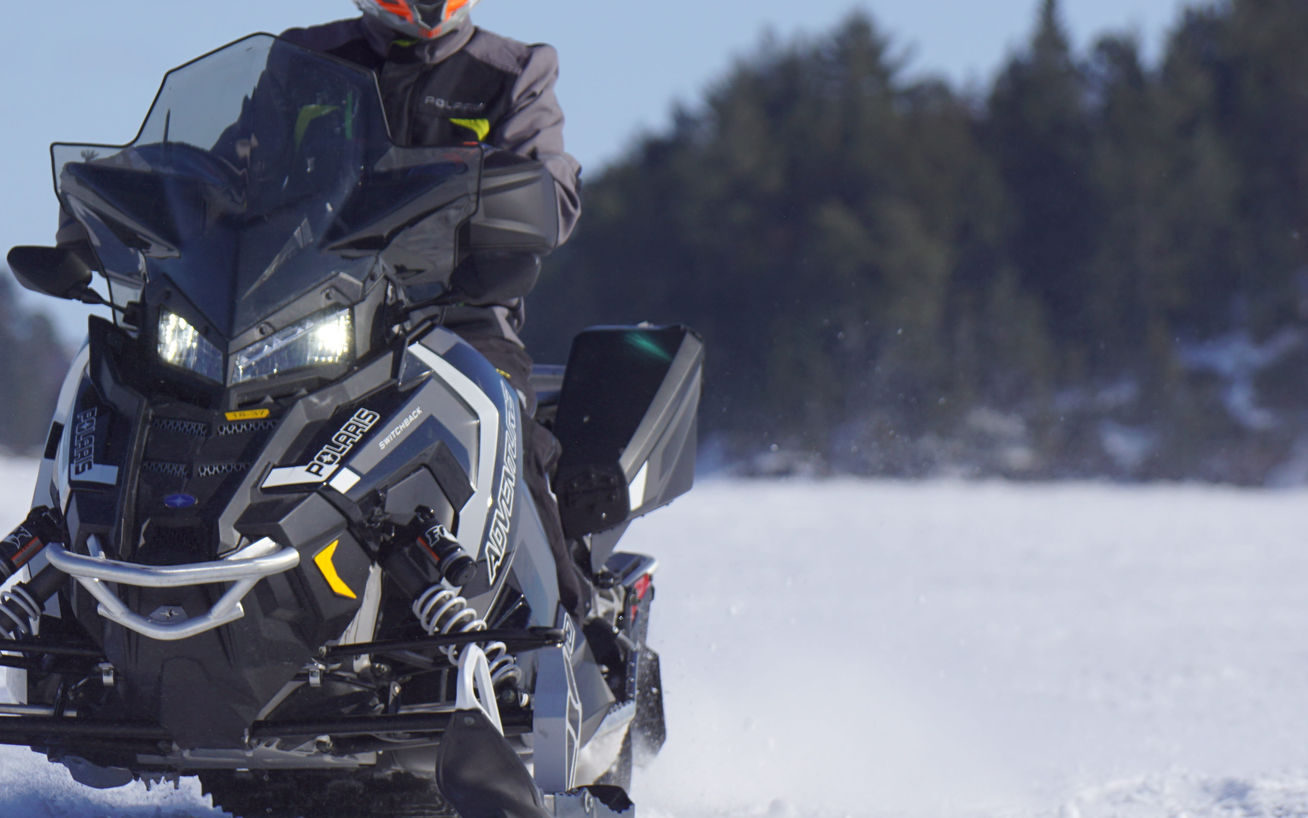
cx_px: 519
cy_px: 326
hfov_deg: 5.3
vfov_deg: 3.3
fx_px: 14116
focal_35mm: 396
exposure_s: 1/1000
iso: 100
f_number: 5.6
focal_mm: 160
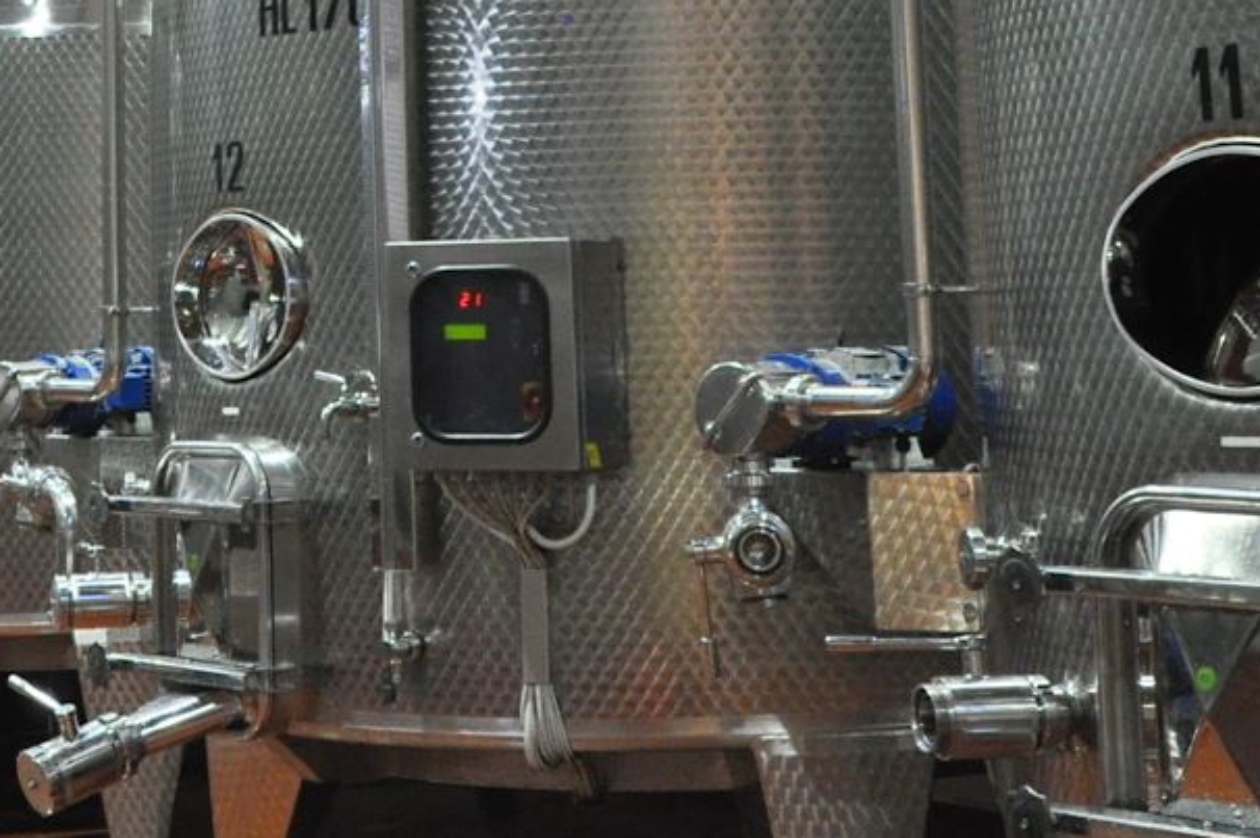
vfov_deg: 13.9
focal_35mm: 95
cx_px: 108
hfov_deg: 21.0
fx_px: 3322
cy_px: -190
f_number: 4
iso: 1600
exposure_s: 1/60
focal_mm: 20
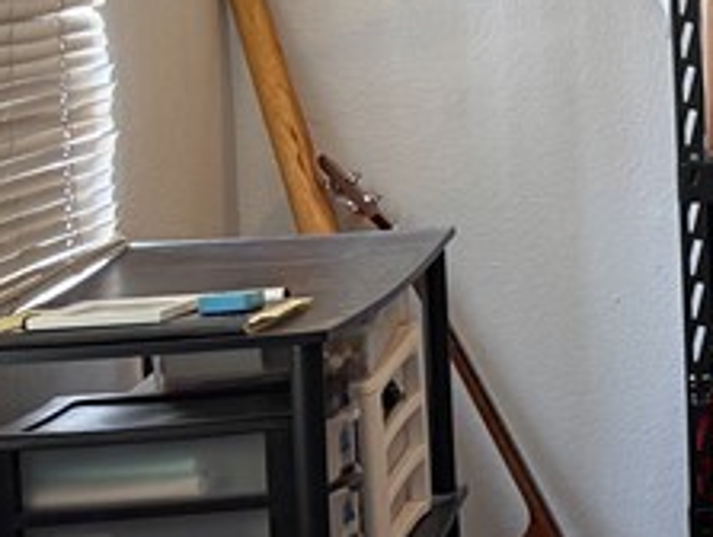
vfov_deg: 13.4
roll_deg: +1.6
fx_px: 2269
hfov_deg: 15.3
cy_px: 35
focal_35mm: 110
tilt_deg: -2.6
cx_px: 1311
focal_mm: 6.76
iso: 250
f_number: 1.78
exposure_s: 1/60
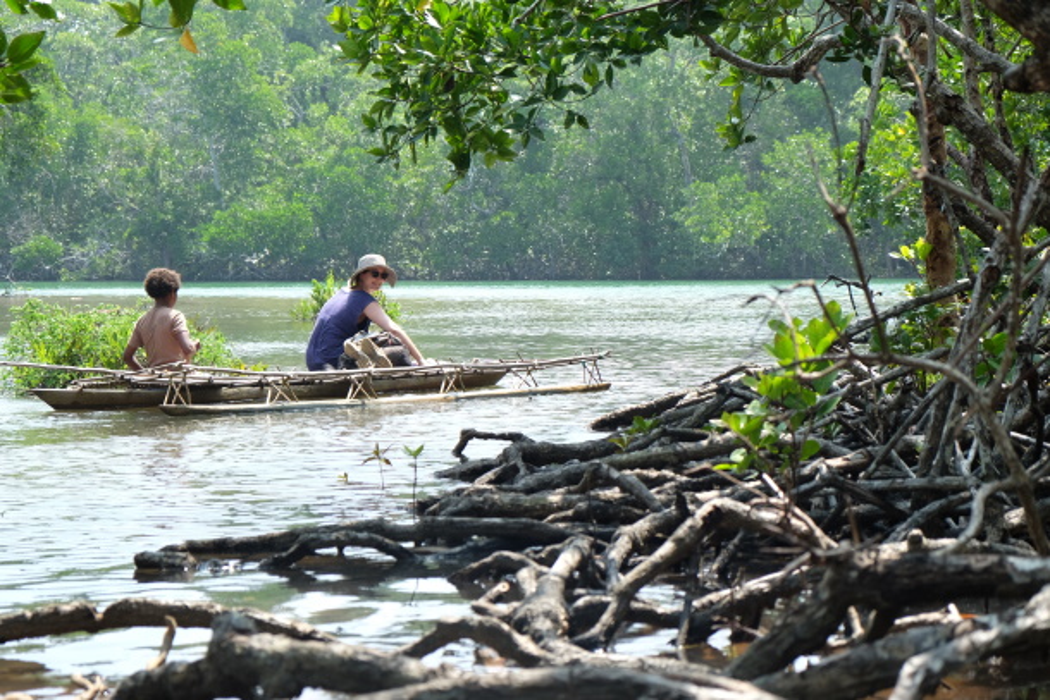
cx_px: 525
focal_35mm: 83
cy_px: 350
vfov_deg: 16.5
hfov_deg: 24.5
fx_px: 2421
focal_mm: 55
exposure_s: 1/280
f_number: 4.5
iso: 200
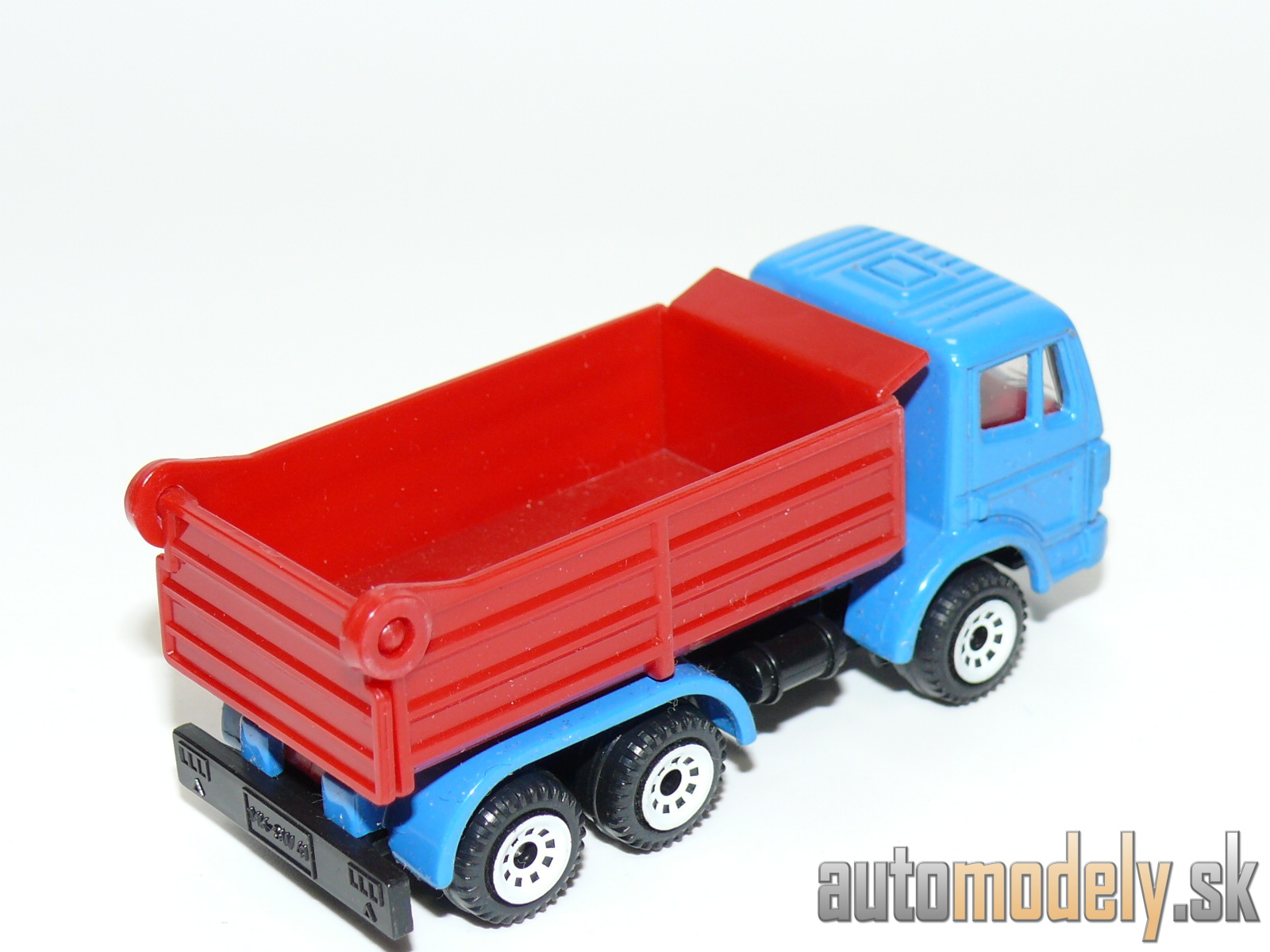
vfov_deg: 17.0
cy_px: 476
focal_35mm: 87
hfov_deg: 22.5
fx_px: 3192
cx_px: 635
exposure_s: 1/30
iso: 100
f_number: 4
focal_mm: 12.3
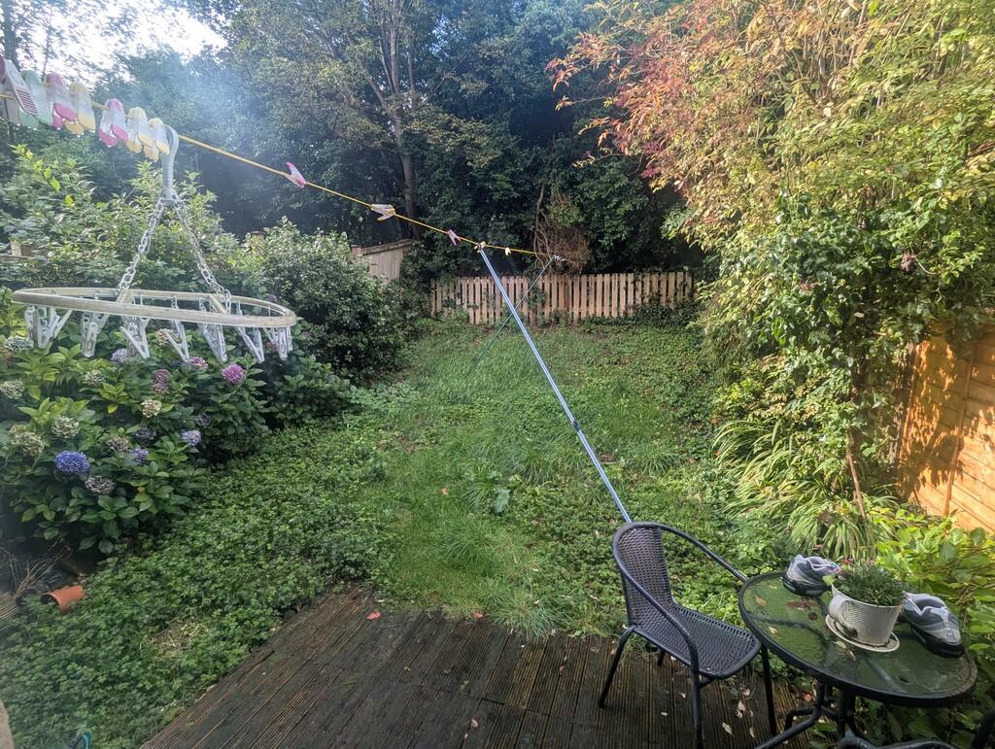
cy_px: 374
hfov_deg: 94.4
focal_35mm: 16
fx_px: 461
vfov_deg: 78.2
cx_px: 498
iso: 42
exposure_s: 1/119
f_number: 2.2
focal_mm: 2.35
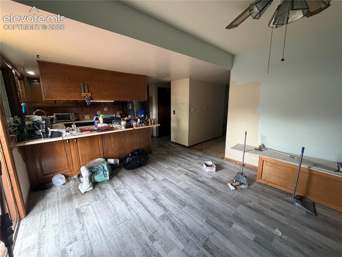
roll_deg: +0.7
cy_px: 128
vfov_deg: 85.7
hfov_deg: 102.1
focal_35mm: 14
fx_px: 138
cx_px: 171
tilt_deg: -10.3
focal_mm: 2.22
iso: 320
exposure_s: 1/60
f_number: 2.2
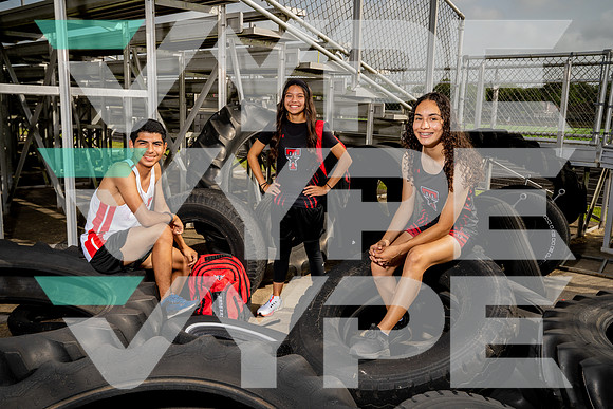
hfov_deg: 58.7
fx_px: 545
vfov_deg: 41.1
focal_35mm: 32
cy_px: 204
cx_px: 306
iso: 100
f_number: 8
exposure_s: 1/250
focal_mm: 32
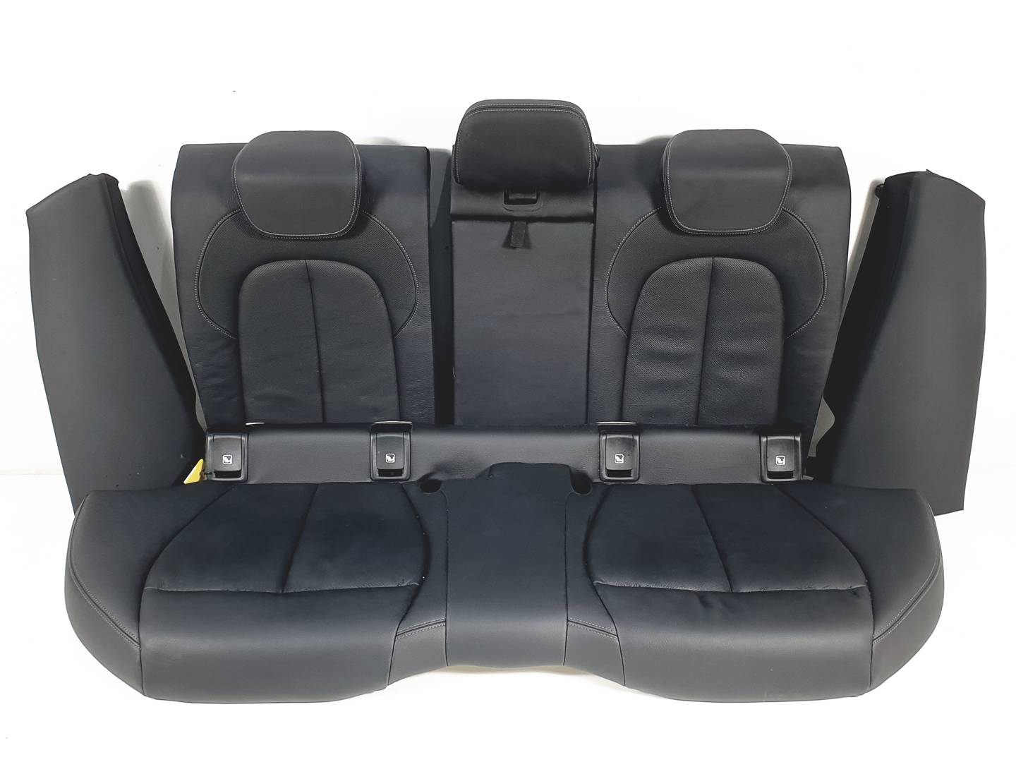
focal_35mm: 26
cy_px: 381
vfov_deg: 53.1
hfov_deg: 67.3
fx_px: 763
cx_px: 508
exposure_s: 1/50
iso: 64
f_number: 2.4
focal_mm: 4.3
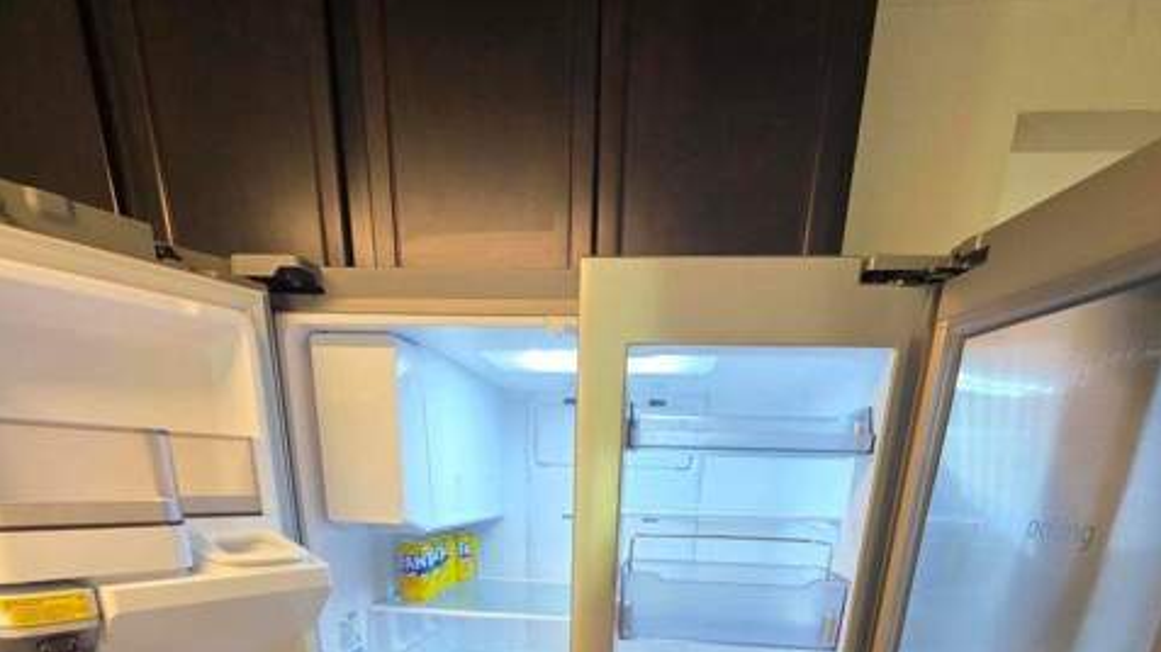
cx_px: 582
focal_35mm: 19
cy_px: 698
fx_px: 585
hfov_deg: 89.6
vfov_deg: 45.5
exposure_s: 1/60
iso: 200
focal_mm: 2.2
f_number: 1.9
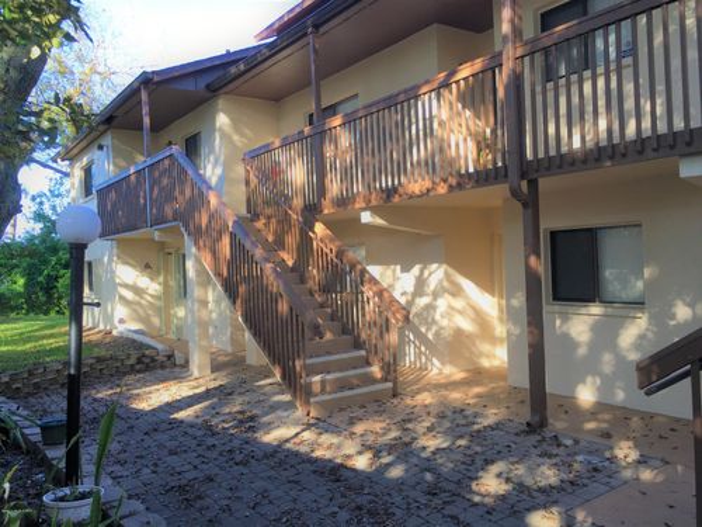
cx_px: 351
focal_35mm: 29
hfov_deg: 61.7
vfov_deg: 48.2
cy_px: 264
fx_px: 588
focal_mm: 4.15
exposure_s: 1/174
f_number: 2.2
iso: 25
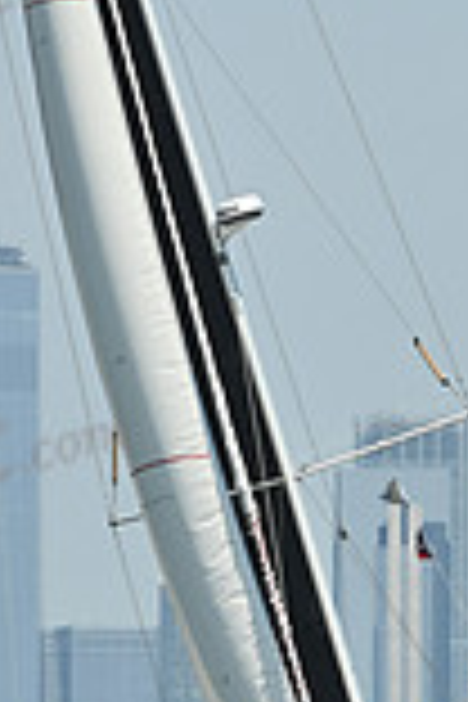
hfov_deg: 1.9
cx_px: 362
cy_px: 202
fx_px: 14487
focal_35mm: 743
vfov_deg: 2.8
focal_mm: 200
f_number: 10
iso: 320
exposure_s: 1/1250
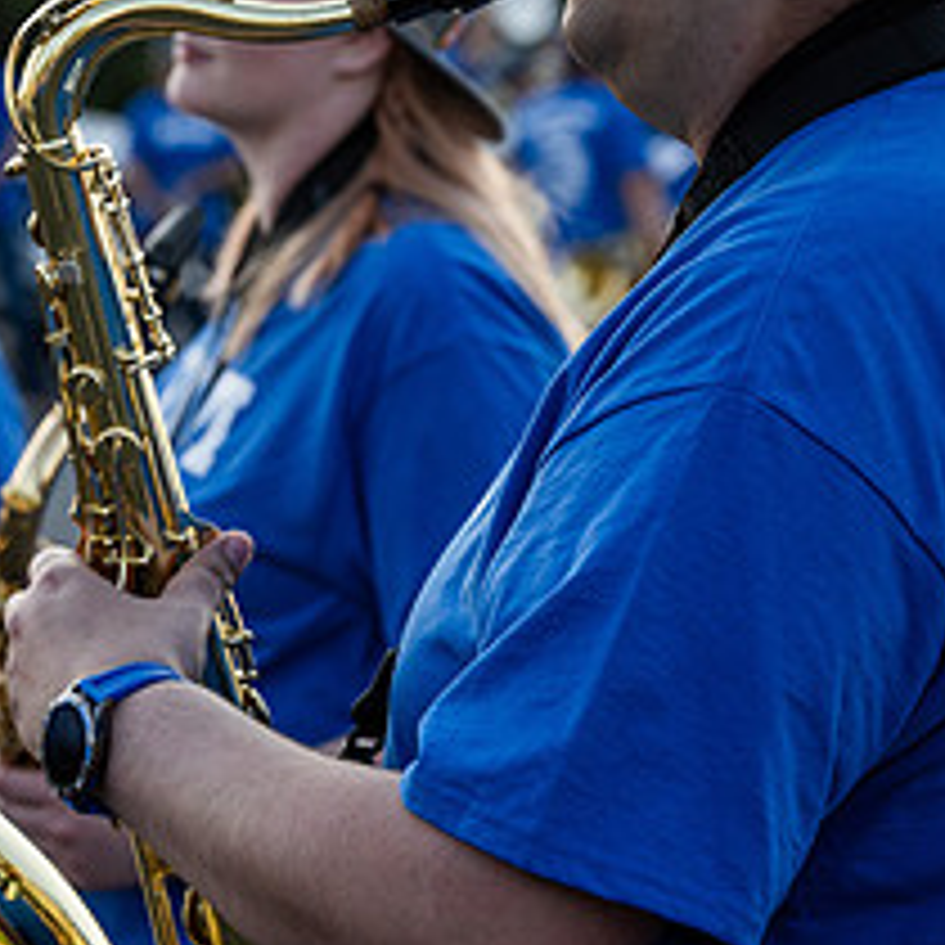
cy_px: 178
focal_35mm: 164
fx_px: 5065
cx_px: 180
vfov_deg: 10.6
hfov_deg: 10.6
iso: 125
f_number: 4
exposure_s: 1/250
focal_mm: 70
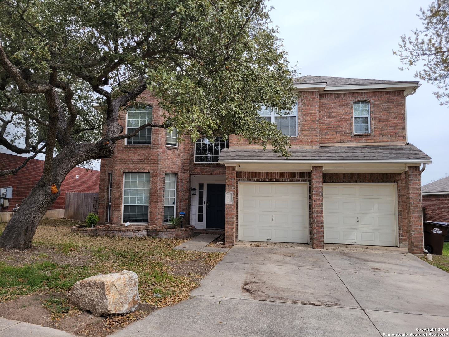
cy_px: 168
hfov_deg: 67.3
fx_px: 337
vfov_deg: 53.1
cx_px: 224
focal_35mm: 26
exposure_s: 1/1663
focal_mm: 5.4
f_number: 1.8
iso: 40
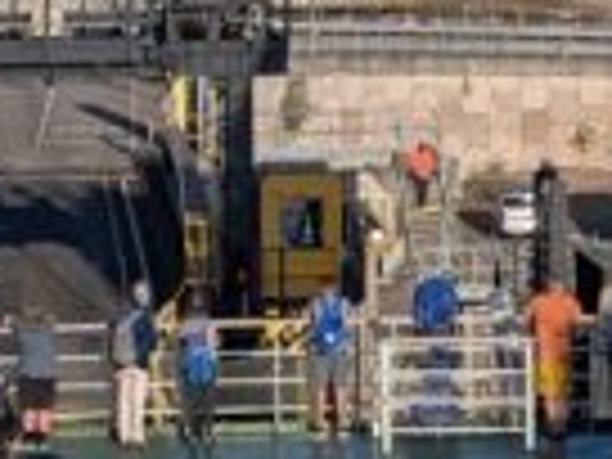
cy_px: -248
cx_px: 292
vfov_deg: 7.2
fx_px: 3607
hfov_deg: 9.7
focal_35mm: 204
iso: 53
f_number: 1.73
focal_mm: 4.38
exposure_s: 1/5848
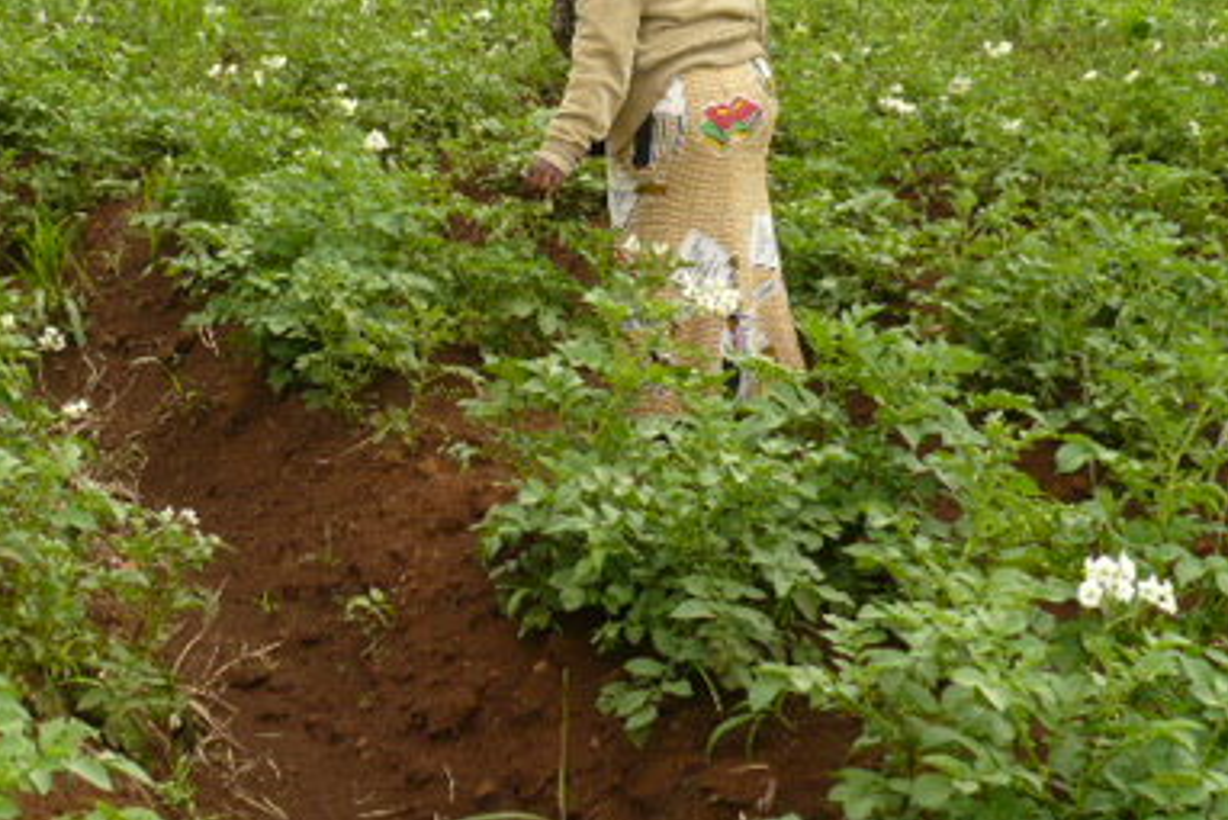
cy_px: 280
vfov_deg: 22.2
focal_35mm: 61
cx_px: 408
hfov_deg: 32.6
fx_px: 2081
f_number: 2.8
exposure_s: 1/500
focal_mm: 5.8
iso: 100
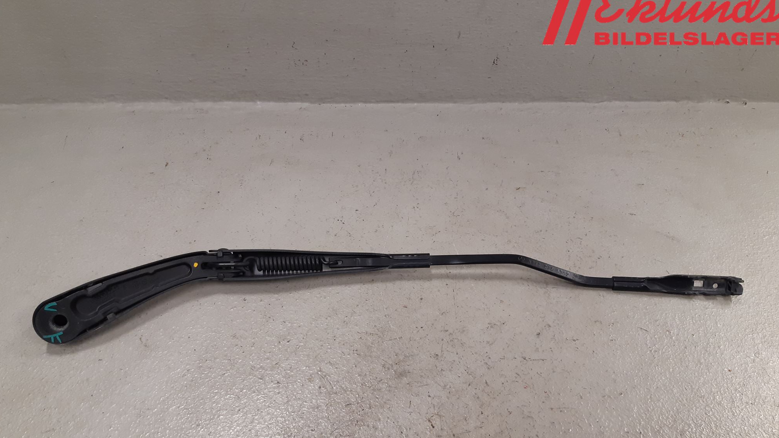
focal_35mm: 29
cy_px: 278
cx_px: 382
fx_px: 599
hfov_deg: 66.1
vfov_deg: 39.9
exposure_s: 1/50
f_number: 1.7
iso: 125
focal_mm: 3.93
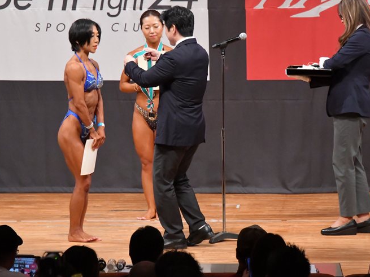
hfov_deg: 6.8
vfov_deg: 5.1
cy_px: 140
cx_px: 166
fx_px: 3099
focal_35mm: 290
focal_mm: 170
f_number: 5.6
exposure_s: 1/400
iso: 9000
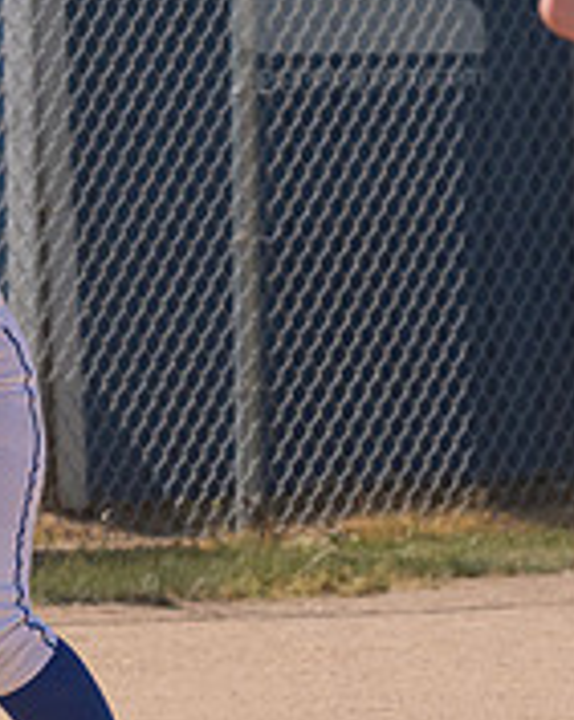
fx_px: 19651
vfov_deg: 2.1
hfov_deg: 1.7
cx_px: -216
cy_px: 504
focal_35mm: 923
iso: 200
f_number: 5.6
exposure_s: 1/1600
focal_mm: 200
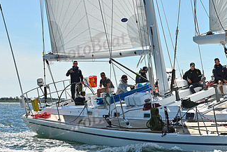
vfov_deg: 10.2
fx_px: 845
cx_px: 182
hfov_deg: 15.2
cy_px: 73
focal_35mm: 134
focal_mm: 75
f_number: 11
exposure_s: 1/800
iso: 320
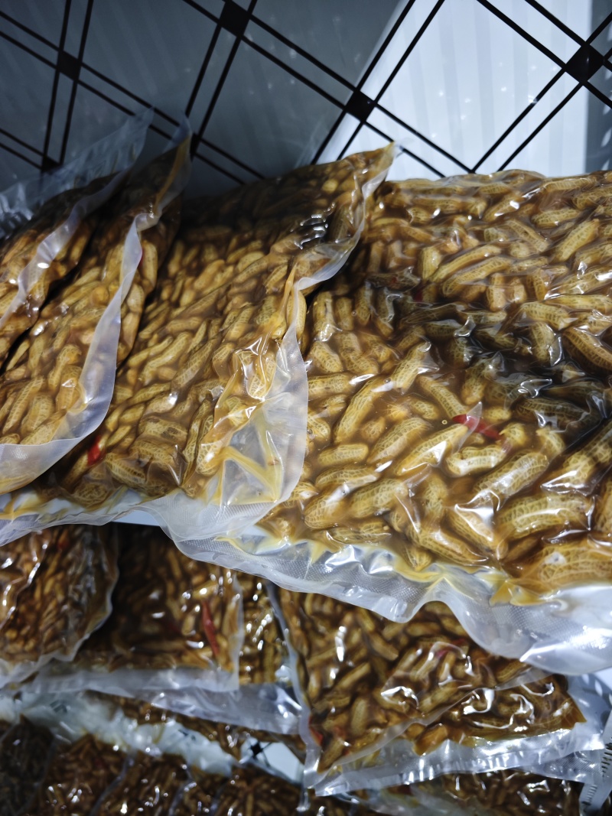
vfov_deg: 73.9
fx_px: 542
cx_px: 306
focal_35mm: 23
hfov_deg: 58.9
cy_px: 408
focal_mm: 8.7
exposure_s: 1/25
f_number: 1.9
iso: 1600
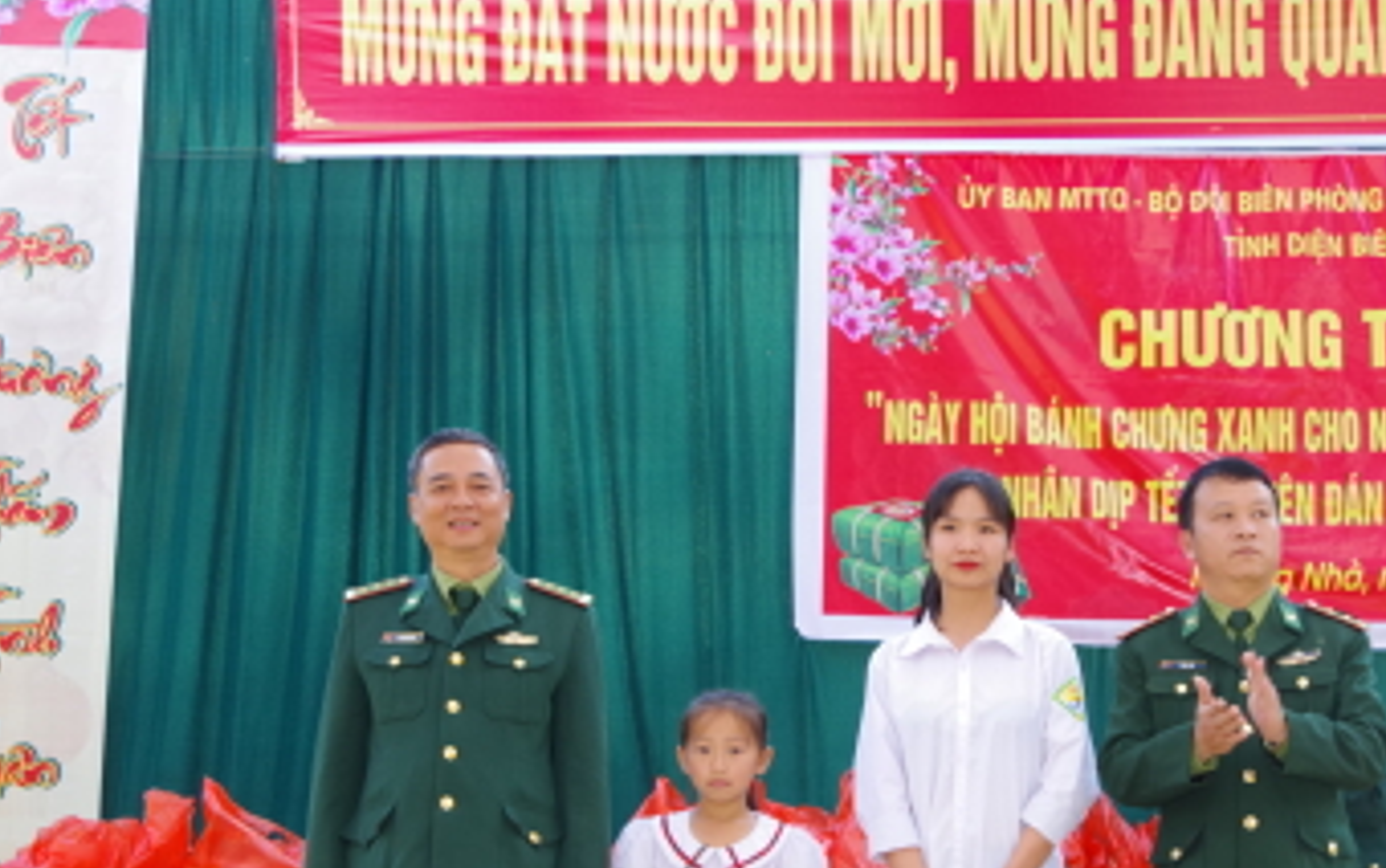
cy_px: 681
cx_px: 982
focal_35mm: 69
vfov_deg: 18.7
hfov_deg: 29.4
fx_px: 2608
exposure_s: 1/100
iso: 400
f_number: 6.3
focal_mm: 28
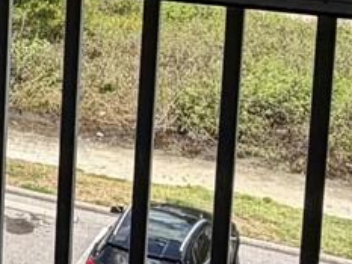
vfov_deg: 14.7
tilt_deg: -6.6
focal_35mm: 96
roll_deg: +1.0
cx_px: -329
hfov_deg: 16.3
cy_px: -78
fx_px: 977
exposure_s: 1/770
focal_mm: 2.22
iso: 32
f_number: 2.2
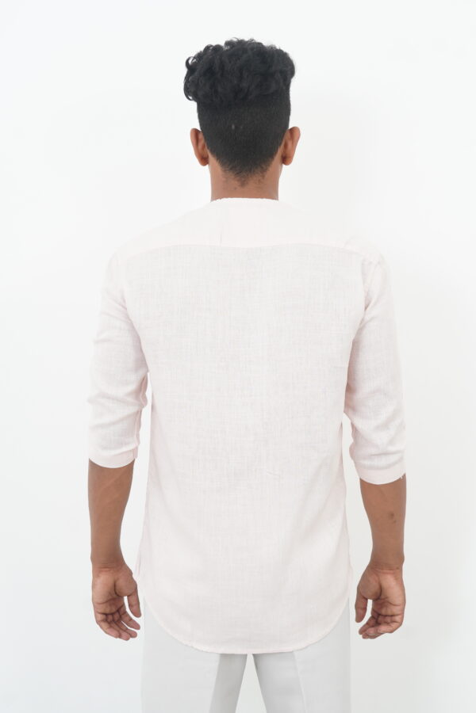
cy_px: 356
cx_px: 238
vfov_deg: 41.1
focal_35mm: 48
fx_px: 952
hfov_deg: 28.1
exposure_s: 1/100
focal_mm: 32
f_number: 8
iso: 200
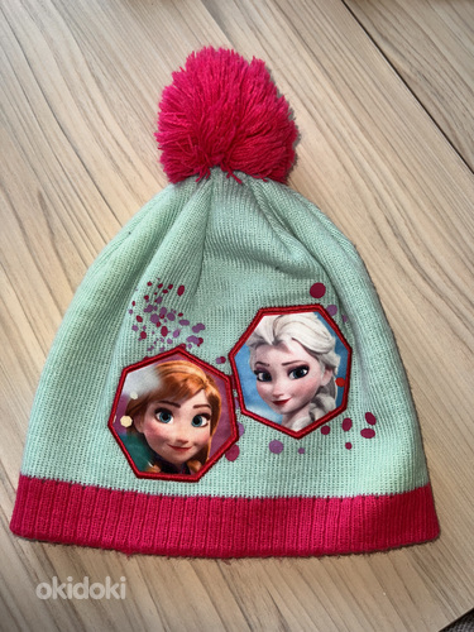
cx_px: 237
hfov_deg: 53.1
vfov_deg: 67.3
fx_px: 475
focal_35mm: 26
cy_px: 316
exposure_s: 1/68
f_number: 1.5
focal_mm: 5.7
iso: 32
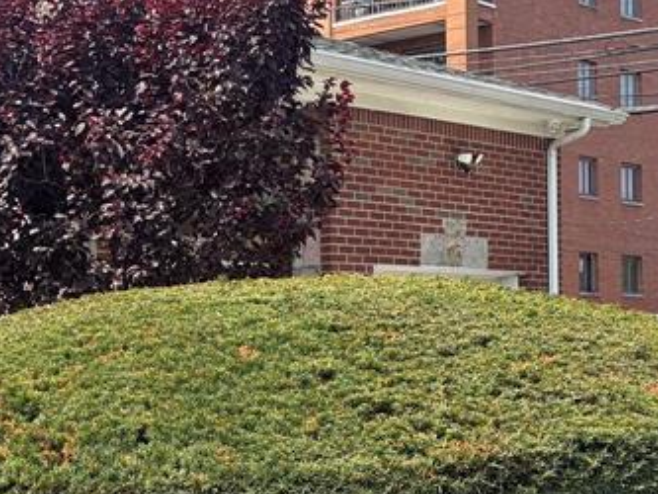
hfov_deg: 23.2
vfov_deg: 18.3
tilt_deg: -1.1
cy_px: 377
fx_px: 1521
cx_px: -38
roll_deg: +1.4
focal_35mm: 80
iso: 64
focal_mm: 5.96
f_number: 1.6
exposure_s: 1/1484
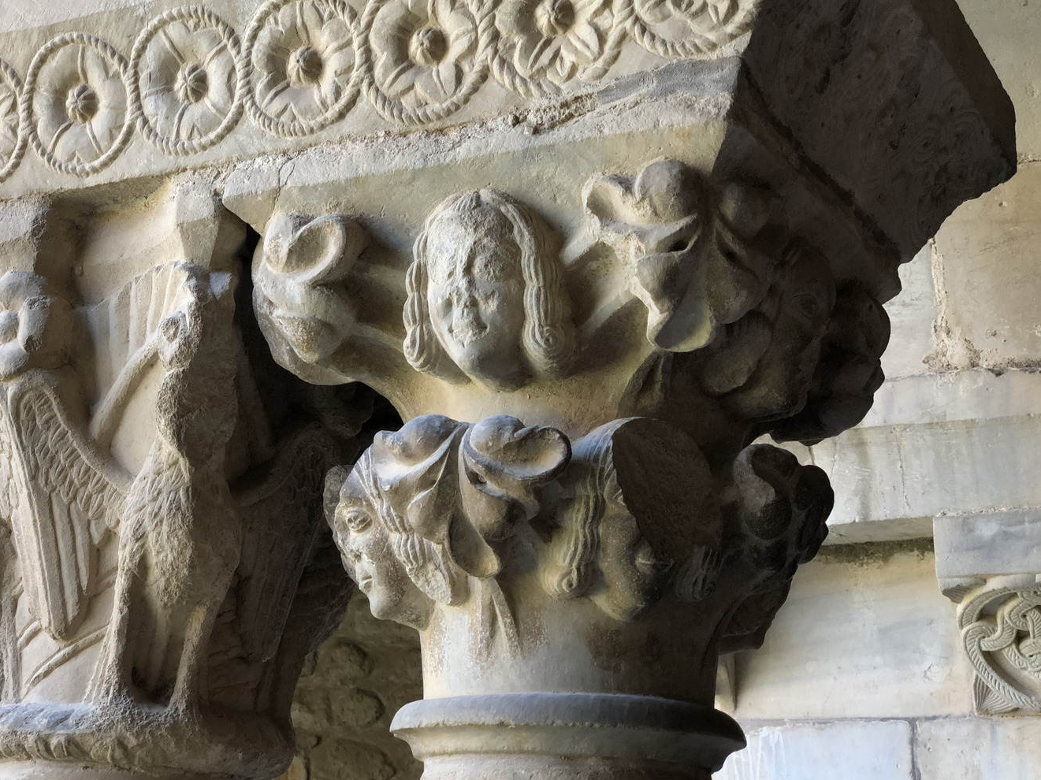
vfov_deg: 23.3
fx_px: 1894
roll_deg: -0.2
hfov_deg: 30.7
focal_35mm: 63
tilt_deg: +17.6
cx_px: 445
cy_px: 342
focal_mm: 6
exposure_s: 1/60
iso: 40
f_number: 2.4
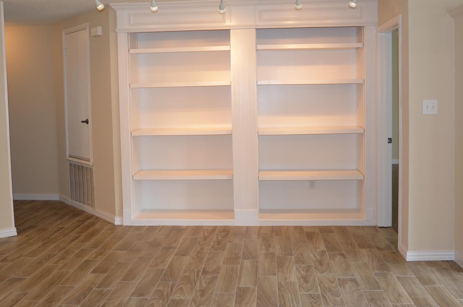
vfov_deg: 33.5
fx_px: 509
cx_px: 220
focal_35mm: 40
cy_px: 125
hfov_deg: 48.9
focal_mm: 21
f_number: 3.8
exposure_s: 1/60
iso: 720
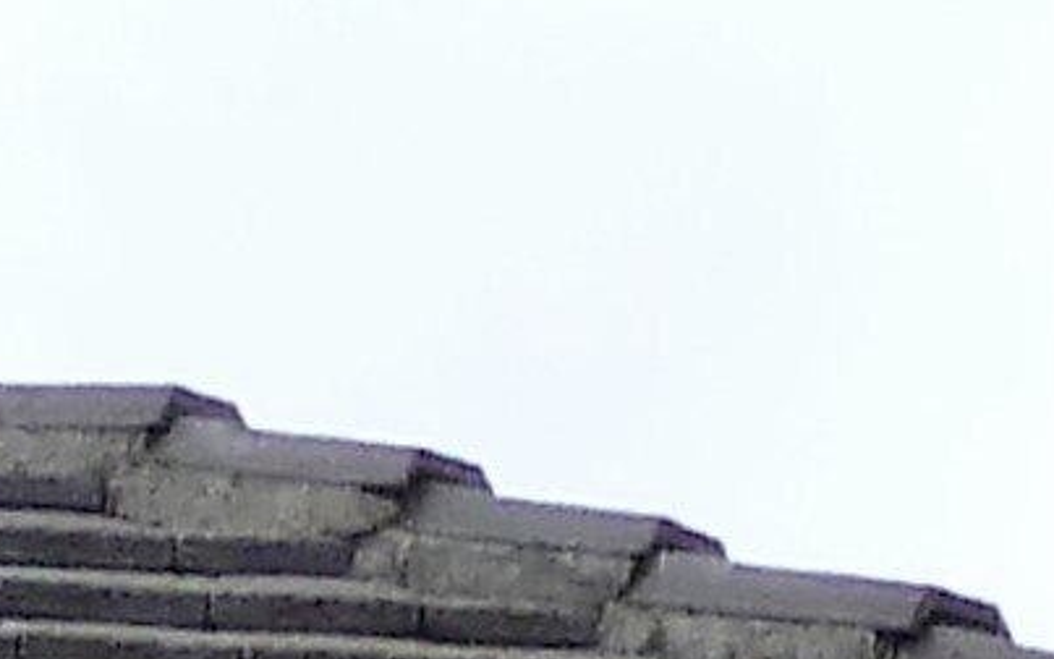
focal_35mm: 258
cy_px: 4612
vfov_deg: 3.8
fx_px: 7412
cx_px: -41
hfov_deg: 8.1
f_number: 3.3
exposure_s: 1/640
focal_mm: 4.1
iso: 100
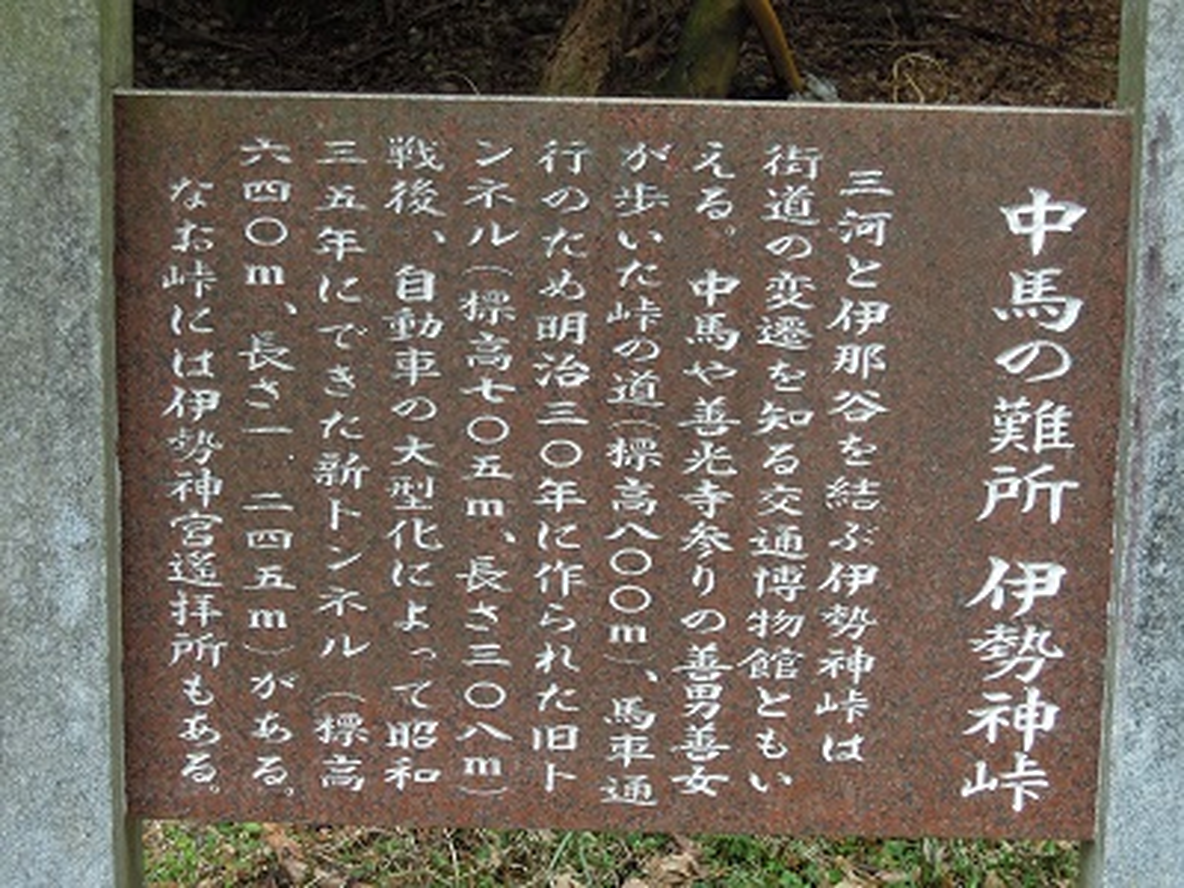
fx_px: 2394
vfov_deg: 21.0
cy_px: 444
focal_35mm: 70
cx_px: 592
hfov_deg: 27.8
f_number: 4.5
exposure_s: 1/100
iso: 180
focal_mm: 12.5
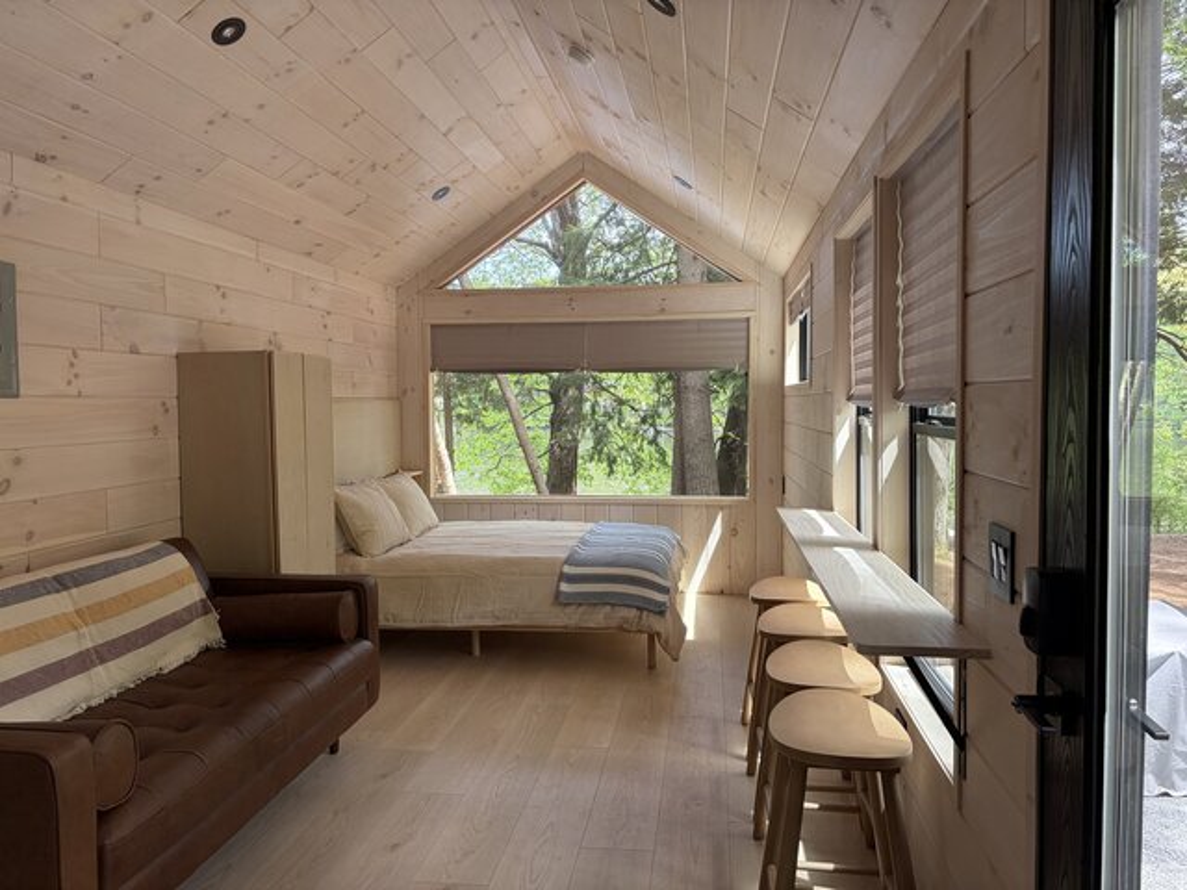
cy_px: 445
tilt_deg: -2.6
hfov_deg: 67.3
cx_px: 594
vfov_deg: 53.1
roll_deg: +1.1
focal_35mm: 26
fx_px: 892
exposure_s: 1/149
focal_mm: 5.96
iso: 80
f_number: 1.6
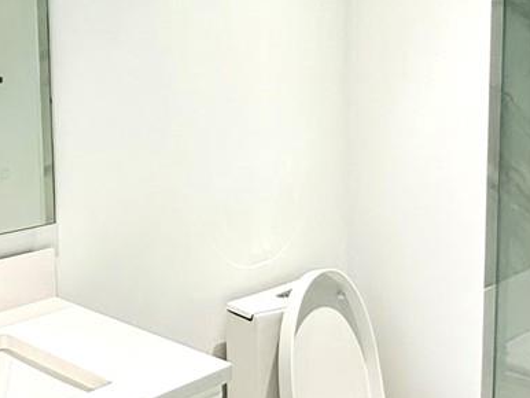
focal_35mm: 58
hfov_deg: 33.0
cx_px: 194
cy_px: 139
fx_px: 889
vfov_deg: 25.2
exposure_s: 1/120
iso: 200
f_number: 2.2
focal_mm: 2.22
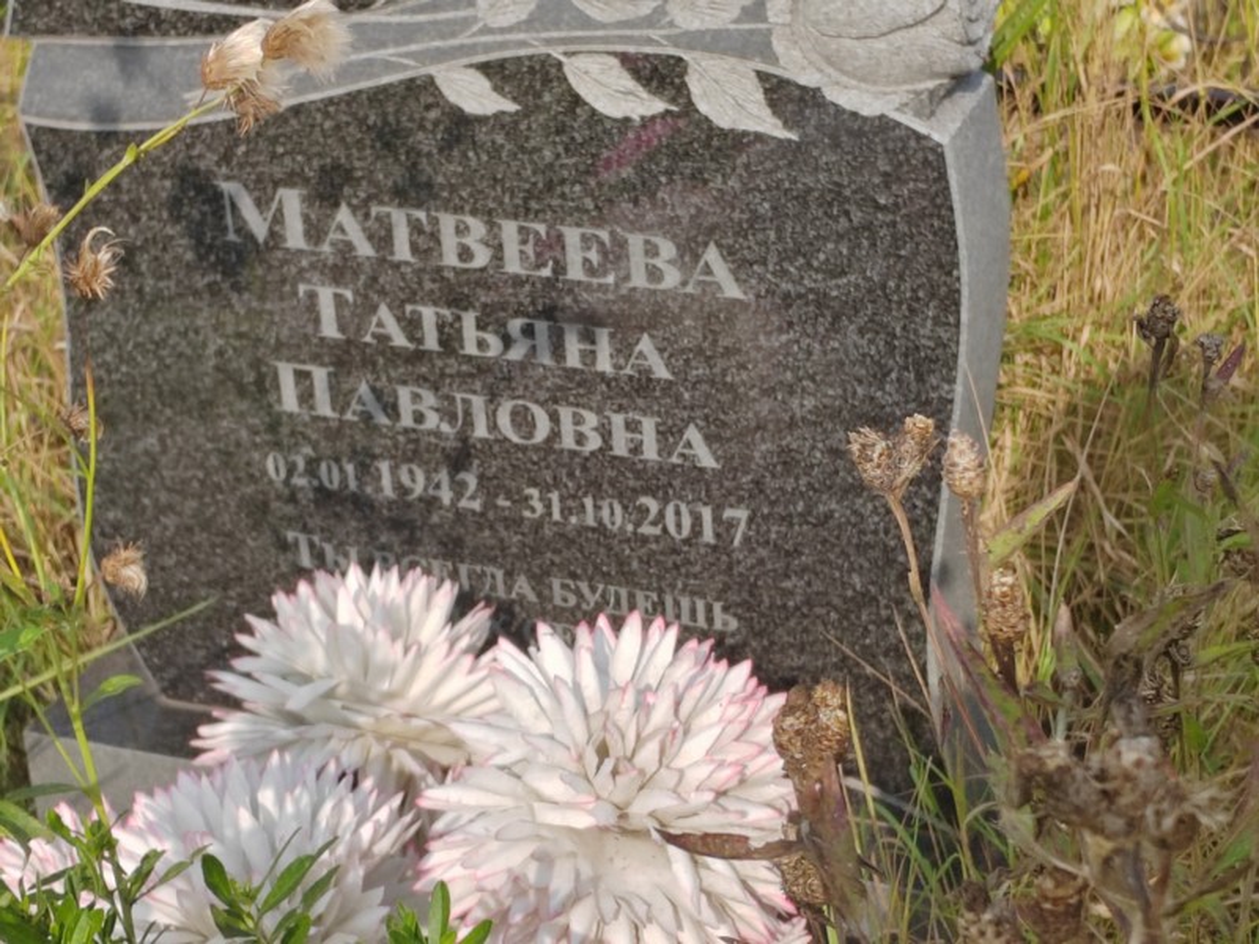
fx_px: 3201
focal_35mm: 88
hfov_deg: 22.3
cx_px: 630
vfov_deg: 16.8
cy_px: 472
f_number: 1.9
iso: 100
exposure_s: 1/1200
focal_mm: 5.52
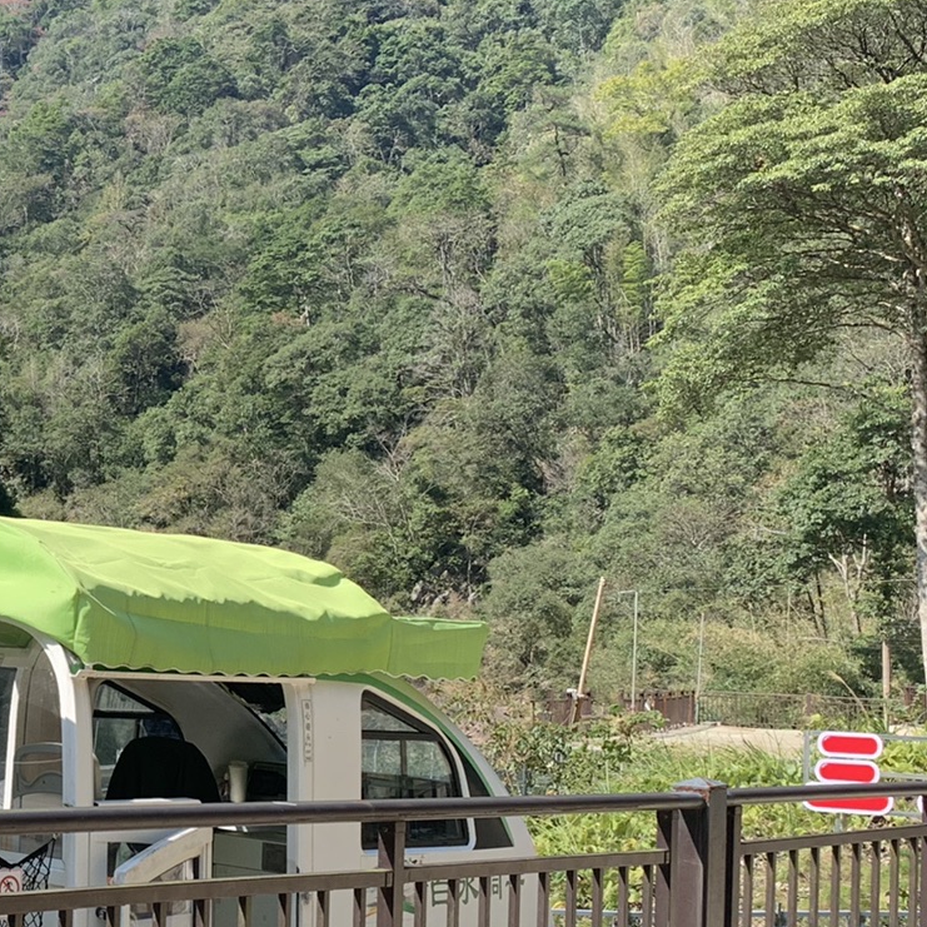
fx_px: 1878
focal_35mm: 62
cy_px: 564
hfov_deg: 25.7
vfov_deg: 27.6
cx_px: -84
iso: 25
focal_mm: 4.25
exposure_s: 1/936
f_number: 1.8
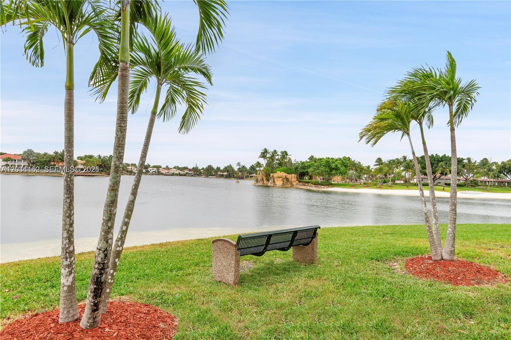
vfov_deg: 57.2
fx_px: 312
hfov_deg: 78.6
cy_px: 170
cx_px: 256
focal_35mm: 22
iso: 125
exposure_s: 1/100
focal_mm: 15
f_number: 8
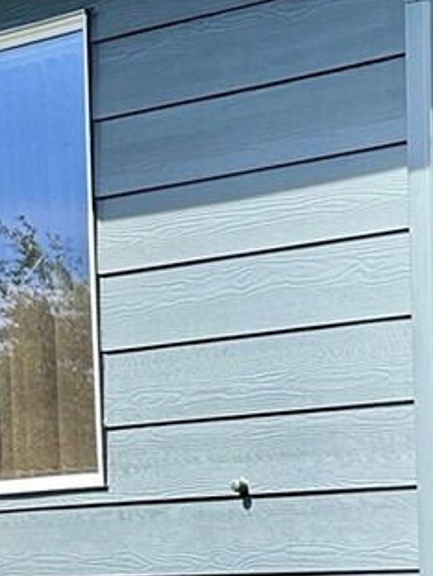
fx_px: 1847
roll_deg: -0.9
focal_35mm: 111
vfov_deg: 16.2
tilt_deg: -5.1
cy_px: 863
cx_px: 840
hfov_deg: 12.0
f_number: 1.78
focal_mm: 6.86
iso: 80
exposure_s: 1/1272
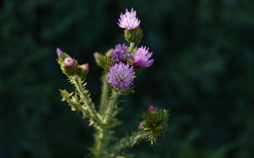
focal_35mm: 184
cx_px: 127
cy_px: 75
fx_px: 1274
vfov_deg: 7.1
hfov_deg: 11.4
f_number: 6.3
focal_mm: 120
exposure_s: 1/160
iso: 100
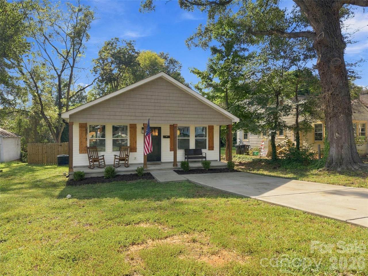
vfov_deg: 56.8
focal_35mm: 24
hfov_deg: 71.6
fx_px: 255
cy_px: 138
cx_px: 184
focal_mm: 8.7
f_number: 1.8
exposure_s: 1/3200
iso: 430
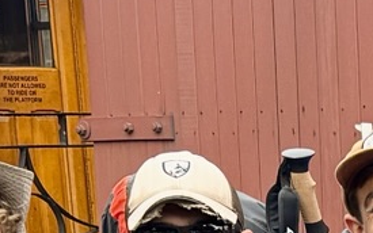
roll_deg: -0.7
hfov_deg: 10.4
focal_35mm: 185
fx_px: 1881
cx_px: 741
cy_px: 585
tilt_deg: -10.5
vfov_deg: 6.7
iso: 80
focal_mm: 6.76
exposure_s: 1/294
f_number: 1.78
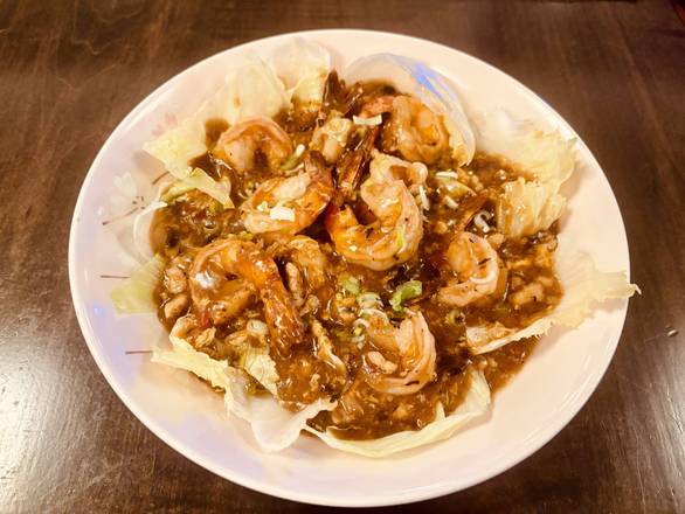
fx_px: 515
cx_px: 342
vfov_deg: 53.1
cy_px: 257
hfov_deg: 67.3
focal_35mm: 26
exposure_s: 1/40
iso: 400
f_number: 1.6
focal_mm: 5.96
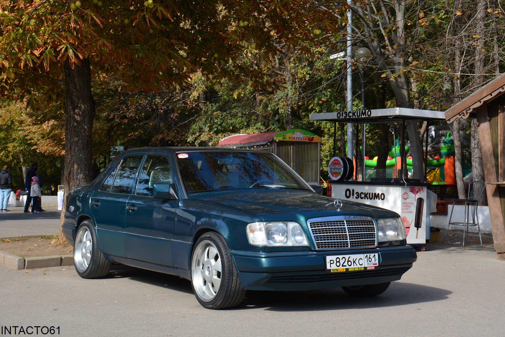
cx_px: 252
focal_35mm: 57
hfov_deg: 35.0
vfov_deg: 23.8
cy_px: 168
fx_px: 800
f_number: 8
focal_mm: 38
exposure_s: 1/250
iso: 200
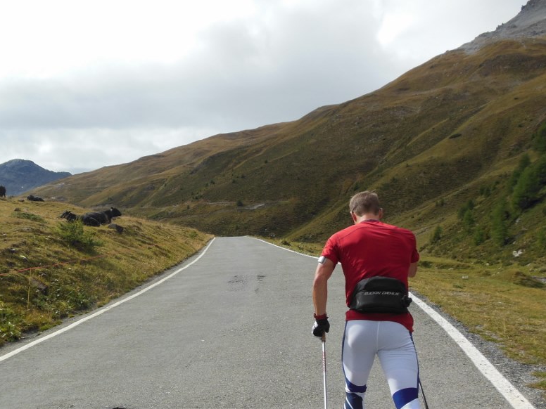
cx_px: 210
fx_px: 521
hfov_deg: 54.8
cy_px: 257
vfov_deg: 42.6
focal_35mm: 33
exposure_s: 1/1500
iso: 125
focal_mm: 4.5
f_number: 3.2
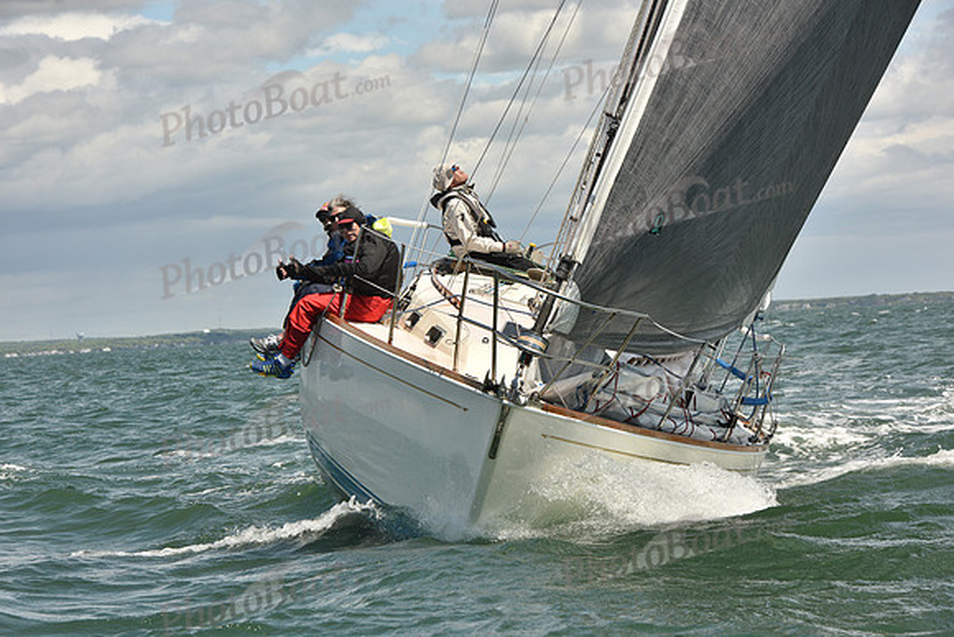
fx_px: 3313
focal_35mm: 125
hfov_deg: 16.4
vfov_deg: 11.0
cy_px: 318
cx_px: 477
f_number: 13
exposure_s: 1/800
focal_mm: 125
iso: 320
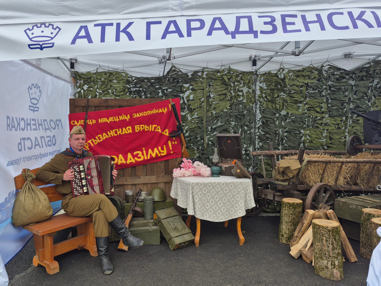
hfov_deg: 73.9
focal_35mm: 23
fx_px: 253
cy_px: 143
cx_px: 190
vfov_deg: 58.9
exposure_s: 1/688
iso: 25
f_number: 1.8
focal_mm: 5.4
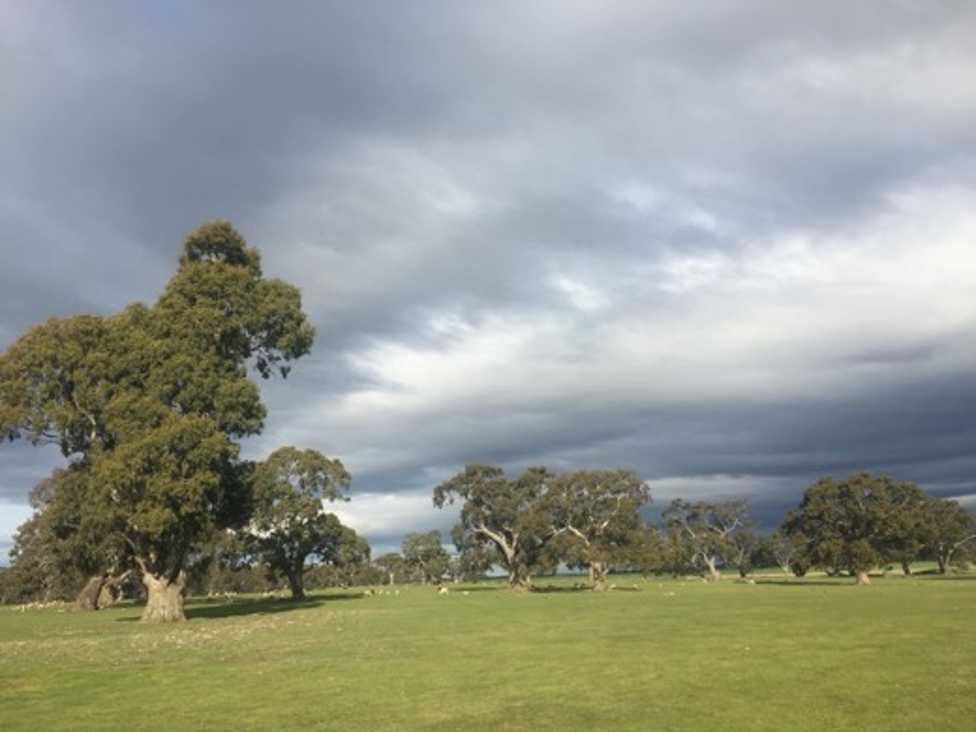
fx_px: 818
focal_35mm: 29
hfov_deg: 61.7
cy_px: 366
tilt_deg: +14.7
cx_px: 488
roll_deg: +2.7
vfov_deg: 48.2
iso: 32
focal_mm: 4.15
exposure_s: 1/1647
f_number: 2.2
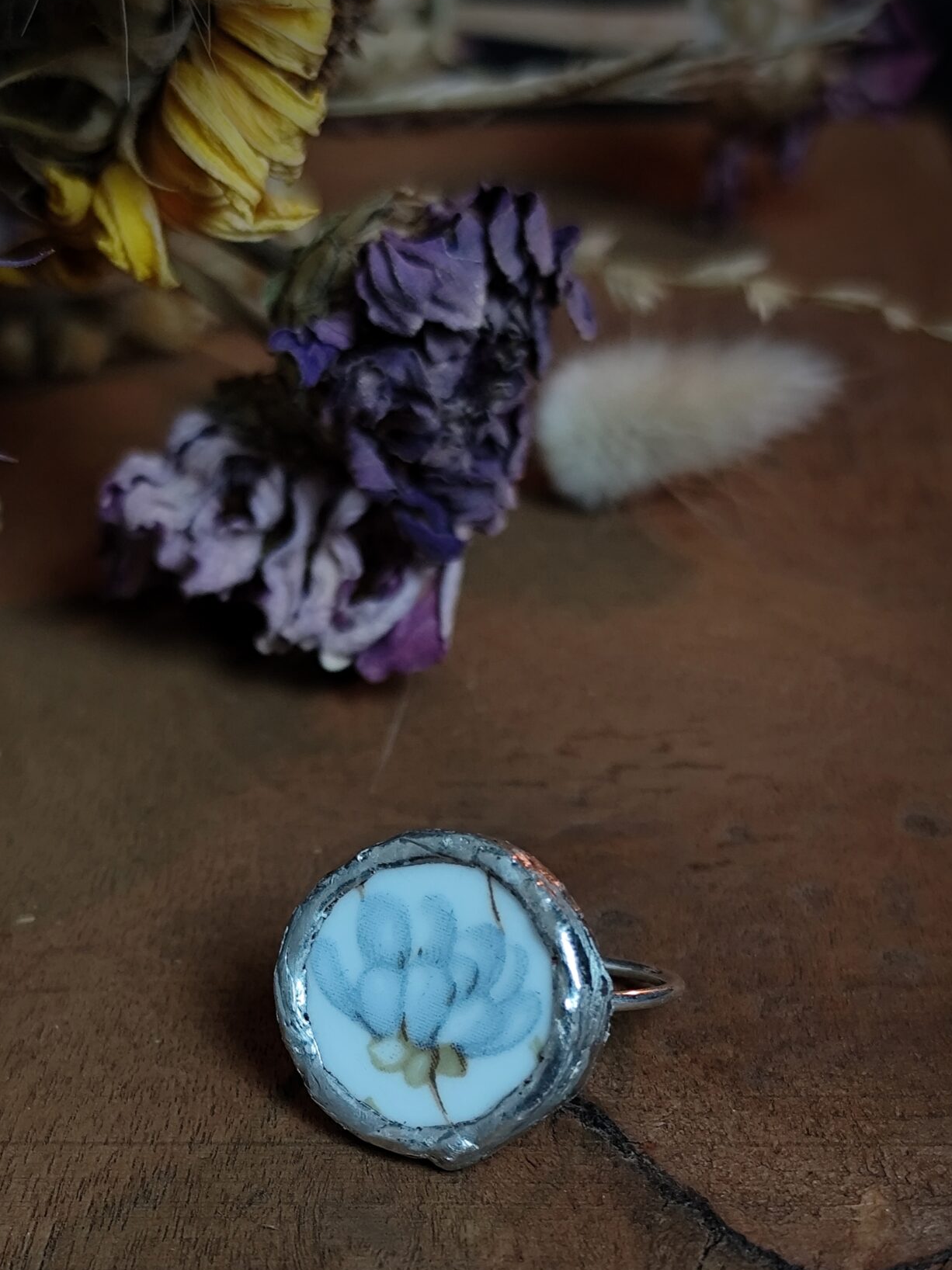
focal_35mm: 72
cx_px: 397
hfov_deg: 20.4
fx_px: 2642
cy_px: 932
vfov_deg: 26.7
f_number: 1.65
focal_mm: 6.19
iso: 320
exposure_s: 1/50
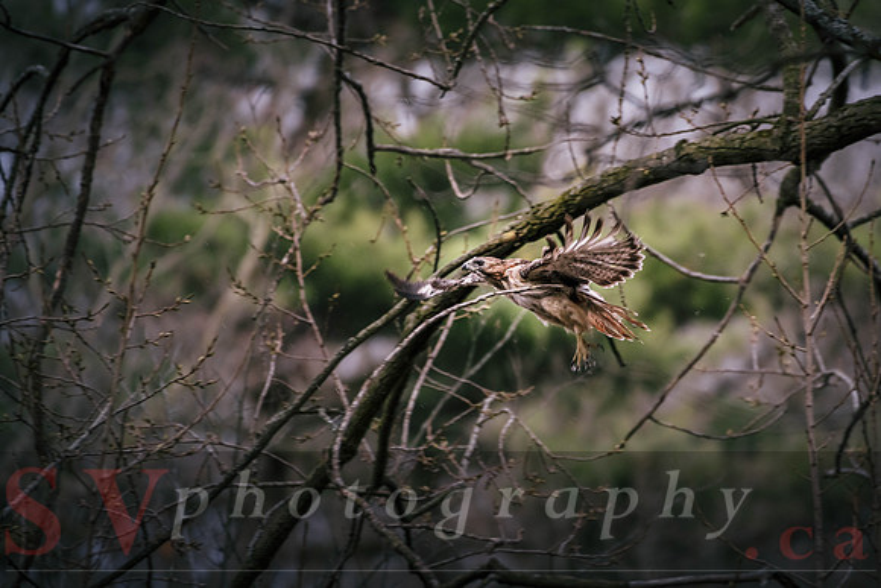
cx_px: 596
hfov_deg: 3.0
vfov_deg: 2.0
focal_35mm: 677
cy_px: 398
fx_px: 16572
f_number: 5.6
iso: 800
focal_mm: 500
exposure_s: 1/500
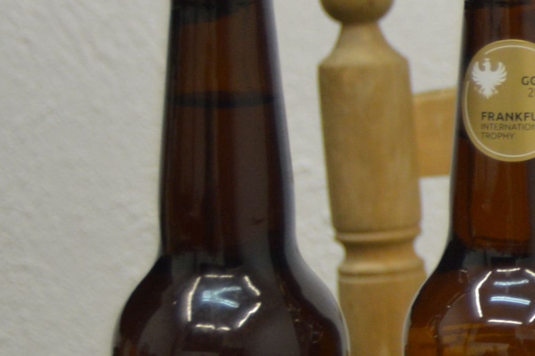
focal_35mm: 204
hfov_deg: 9.3
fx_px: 3032
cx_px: 1143
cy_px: 193
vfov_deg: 6.7
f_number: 4.2
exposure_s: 1/60
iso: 560
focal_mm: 31
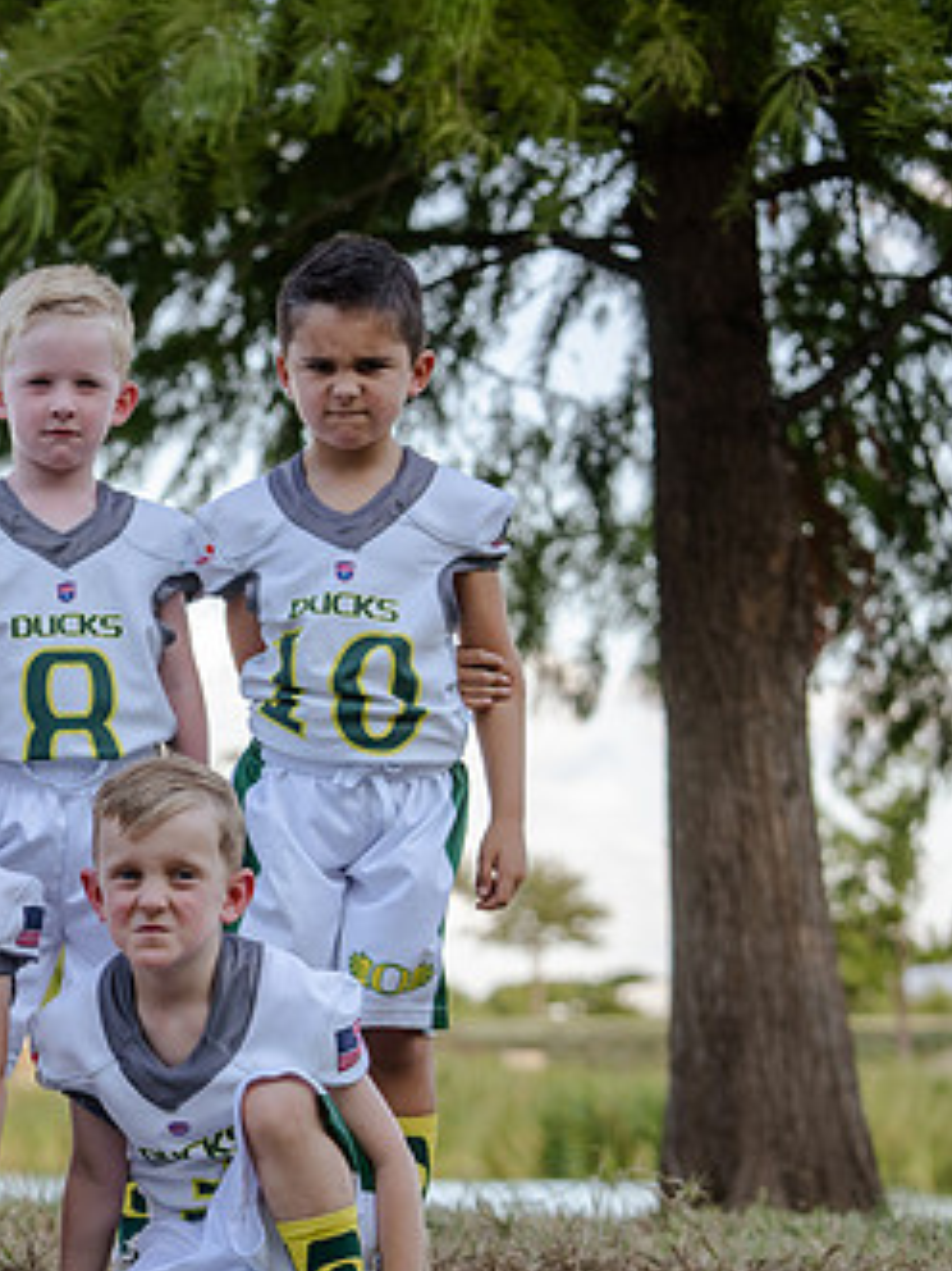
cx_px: -131
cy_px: 731
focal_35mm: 118
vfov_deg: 16.7
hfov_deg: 12.3
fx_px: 4330
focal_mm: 70
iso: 250
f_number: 3.5
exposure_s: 1/400
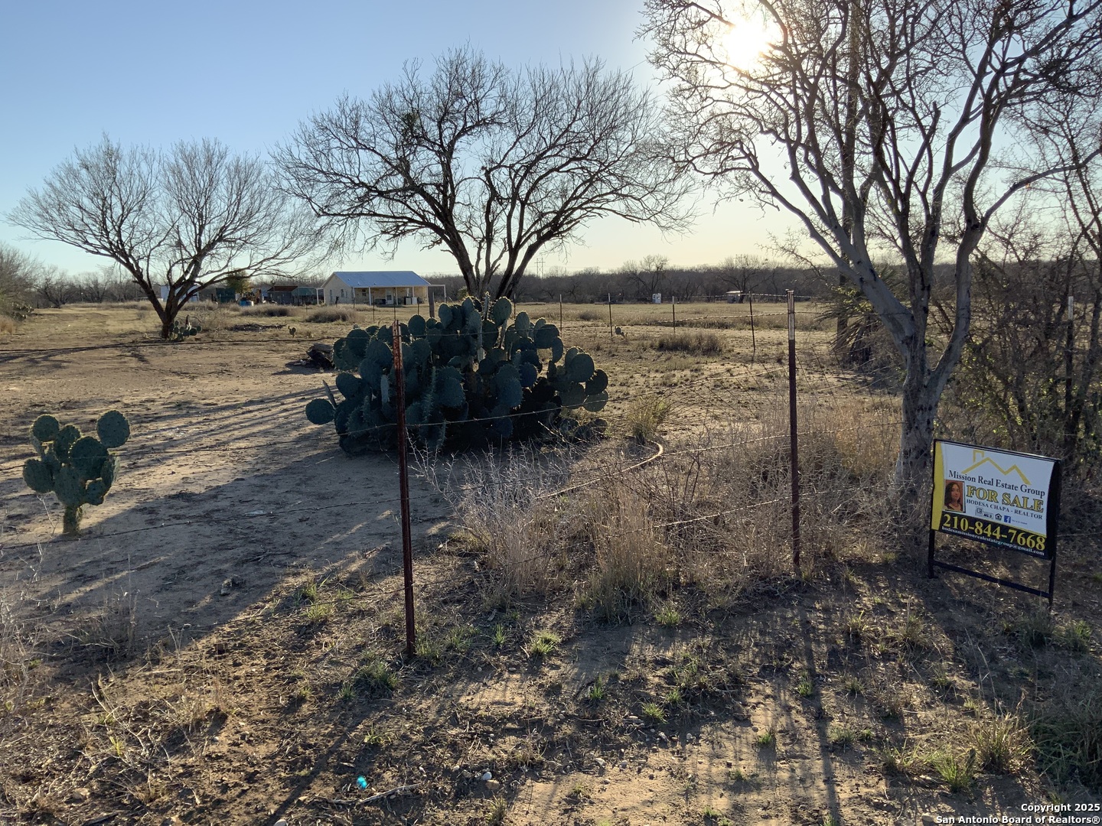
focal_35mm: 29
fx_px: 923
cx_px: 551
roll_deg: +2.2
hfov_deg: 61.7
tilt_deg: -8.2
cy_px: 413
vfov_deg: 48.2
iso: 16
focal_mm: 3
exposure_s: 1/1786
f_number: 1.8
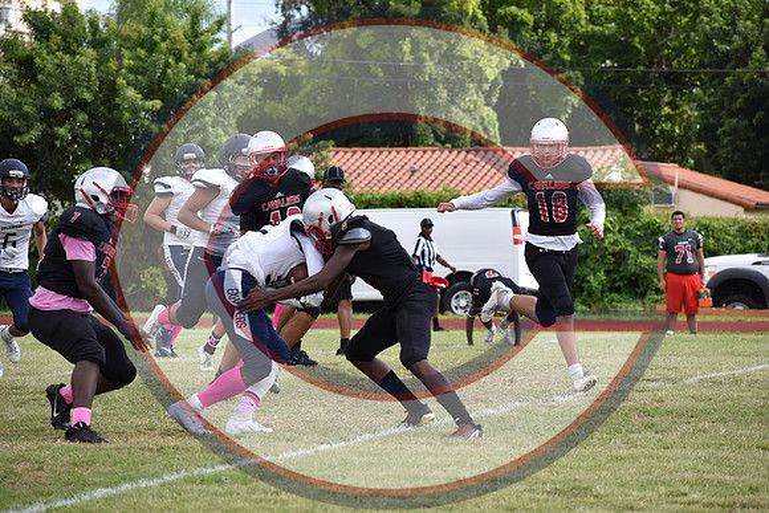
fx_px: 3910
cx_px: 384
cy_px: 256
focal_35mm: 183
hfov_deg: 11.2
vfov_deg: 7.5
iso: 400
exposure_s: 1/1250
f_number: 5.6
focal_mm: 122
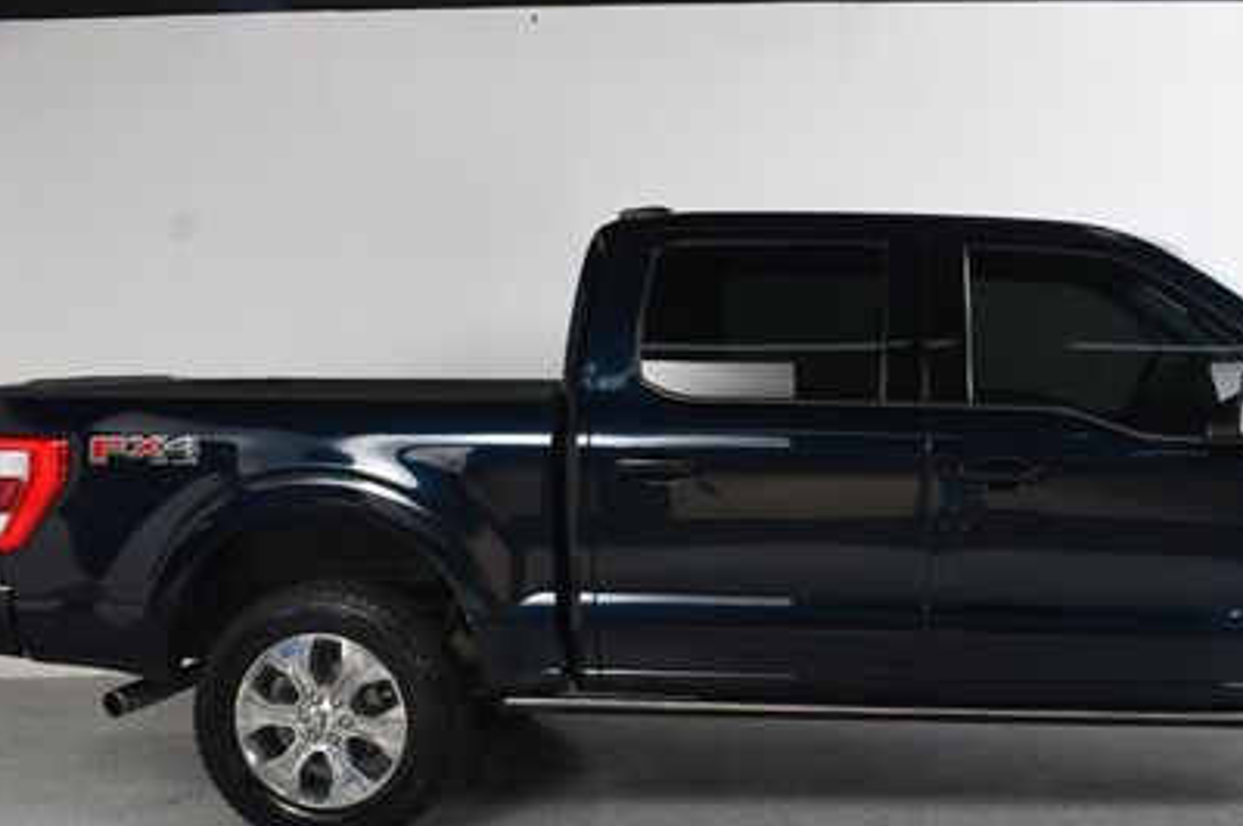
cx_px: 864
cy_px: 522
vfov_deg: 27.9
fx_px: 1656
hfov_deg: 40.4
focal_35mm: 48
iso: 100
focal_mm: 20
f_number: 8
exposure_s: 1/160
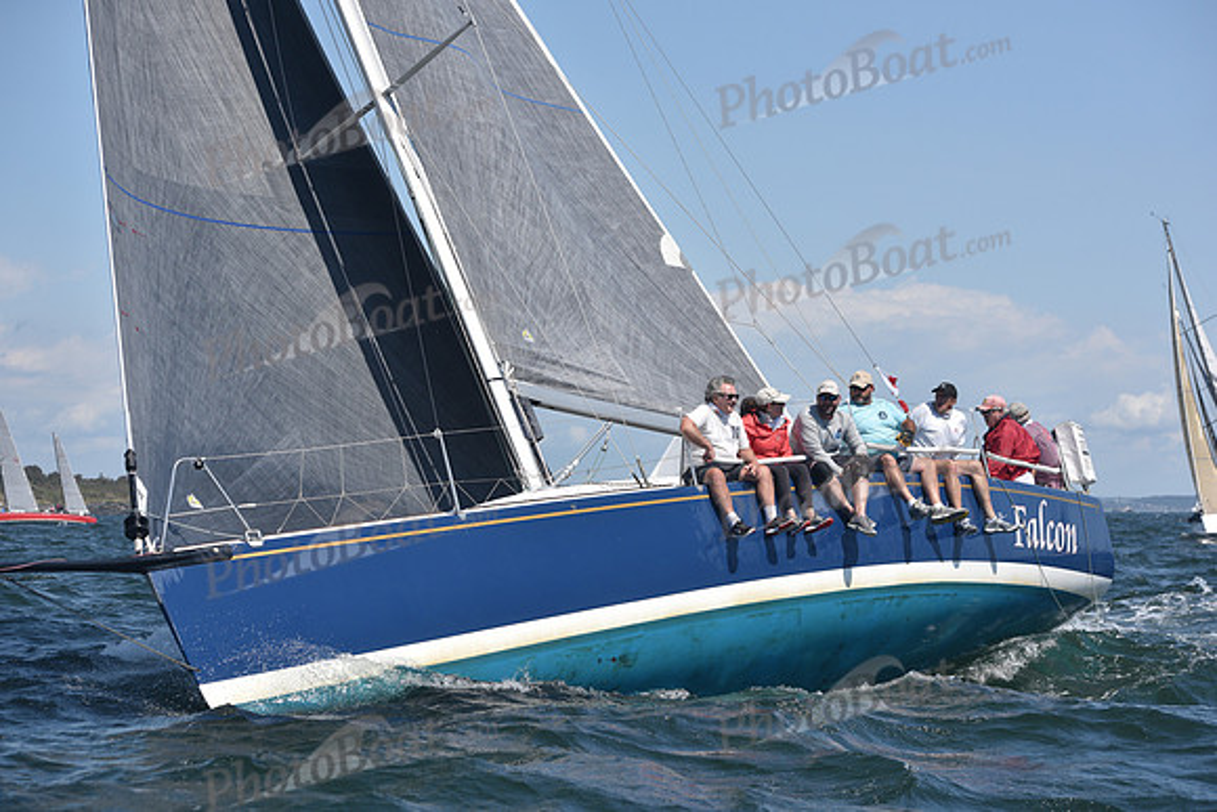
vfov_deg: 15.2
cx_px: 608
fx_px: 3043
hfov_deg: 22.6
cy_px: 406
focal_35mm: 90
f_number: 5.6
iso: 250
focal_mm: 90
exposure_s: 1/1000
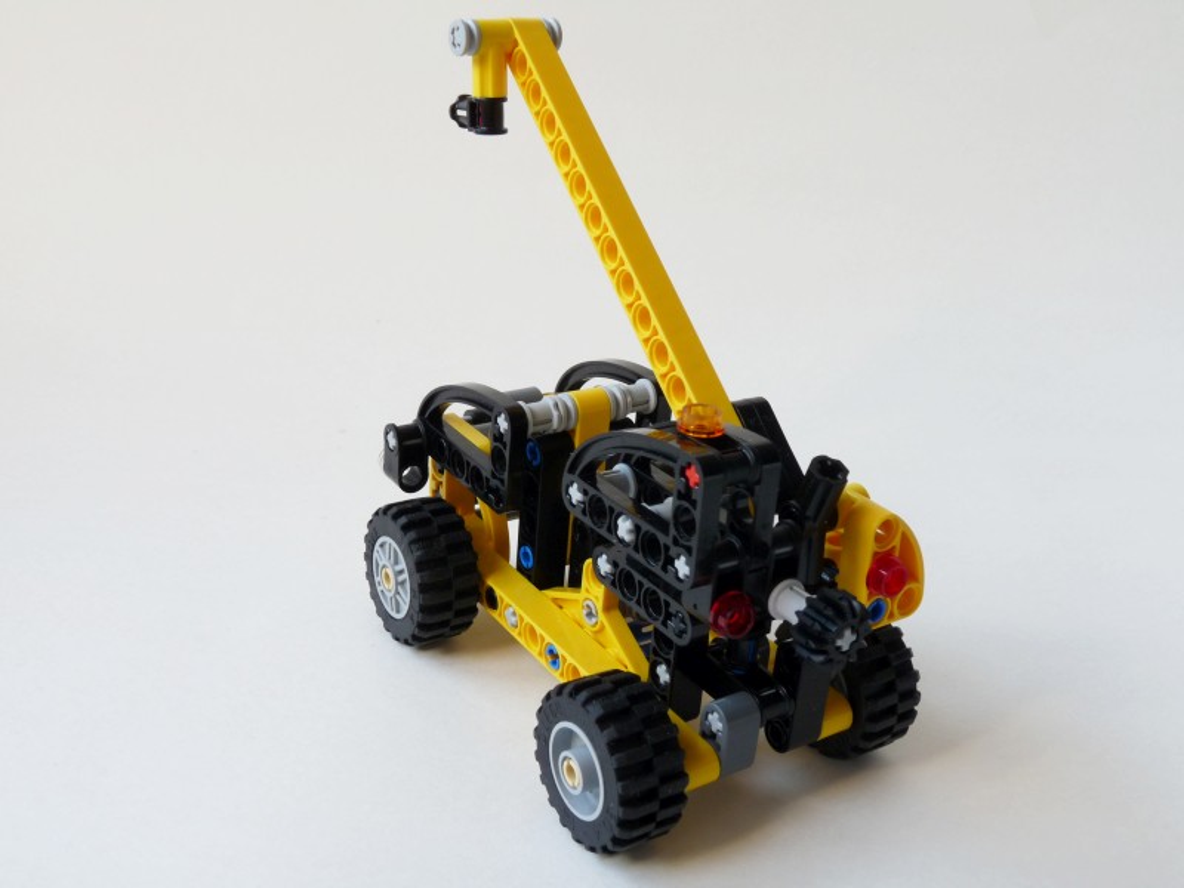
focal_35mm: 40
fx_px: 1368
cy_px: 444
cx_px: 592
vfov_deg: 36.0
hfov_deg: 46.8
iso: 100
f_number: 5.6
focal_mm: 7.1
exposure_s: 1/25
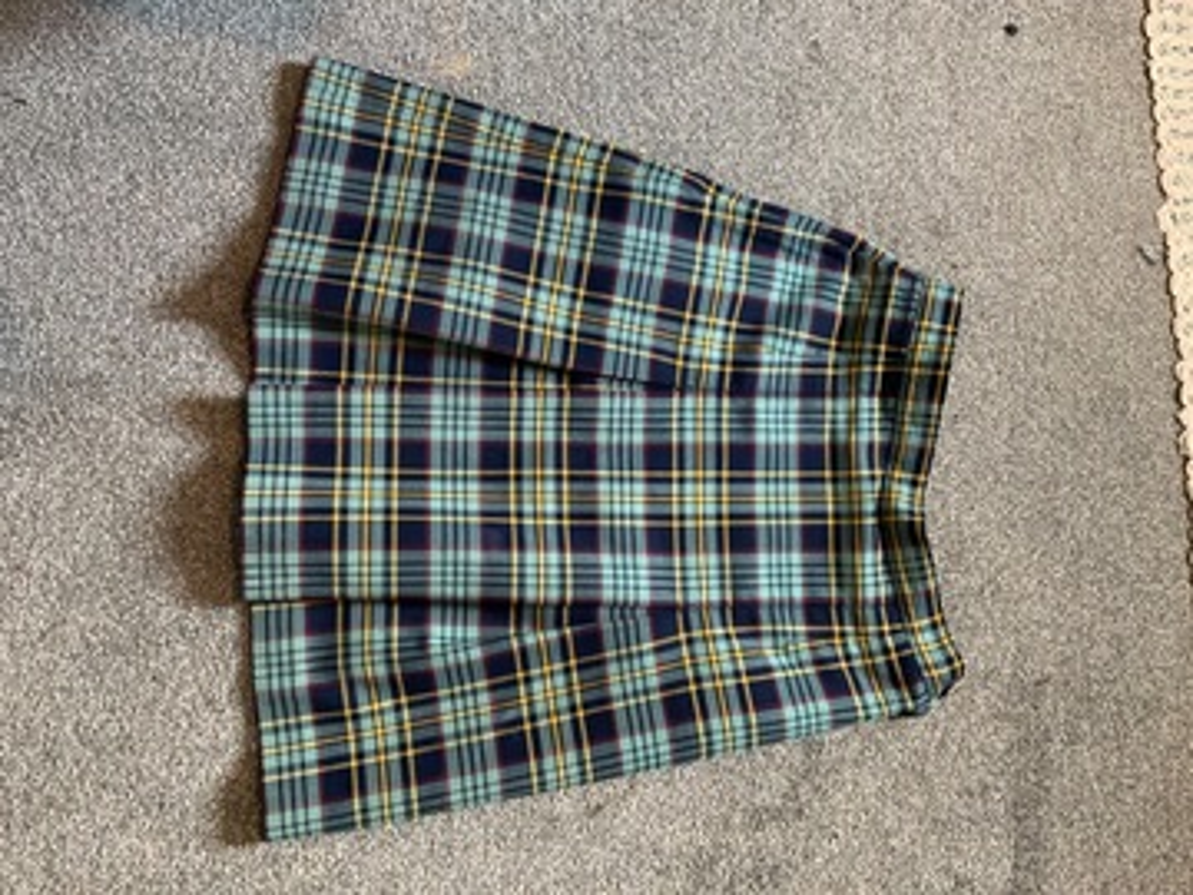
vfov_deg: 48.2
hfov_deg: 61.7
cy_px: 448
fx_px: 999
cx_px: 596
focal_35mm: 29
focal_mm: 3
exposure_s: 1/60
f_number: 1.8
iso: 200
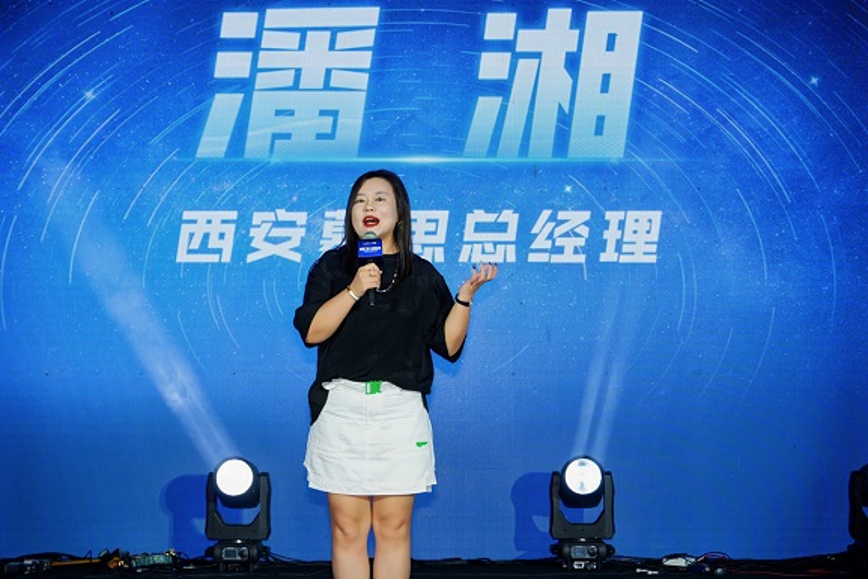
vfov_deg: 16.6
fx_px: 1987
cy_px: 290
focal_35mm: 82
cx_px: 434
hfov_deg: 24.6
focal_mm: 82.4
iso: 250
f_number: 5.6
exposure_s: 1/160
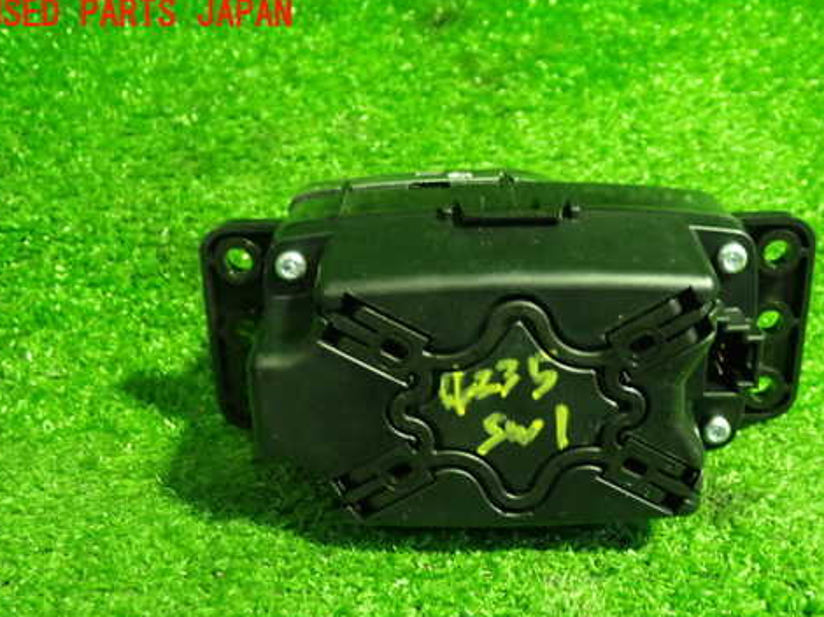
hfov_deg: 41.0
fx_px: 1094
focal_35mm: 46
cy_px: 387
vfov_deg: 31.3
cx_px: 500
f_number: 2.5
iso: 800
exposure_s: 1/30
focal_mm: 6.37
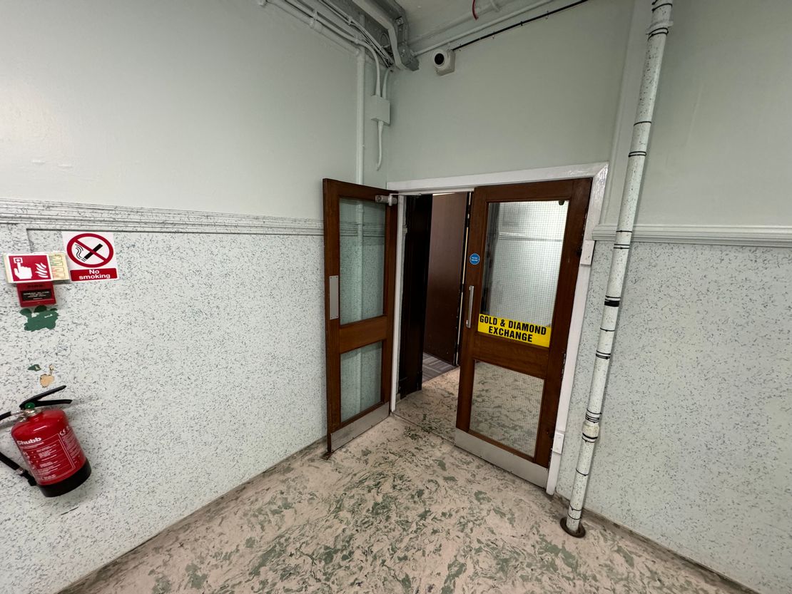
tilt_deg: -9.7
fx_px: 320
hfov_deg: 102.1
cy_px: 297
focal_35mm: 14
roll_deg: -1.1
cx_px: 396
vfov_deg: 85.7
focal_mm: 2.22
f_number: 2.2
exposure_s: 1/50
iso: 250
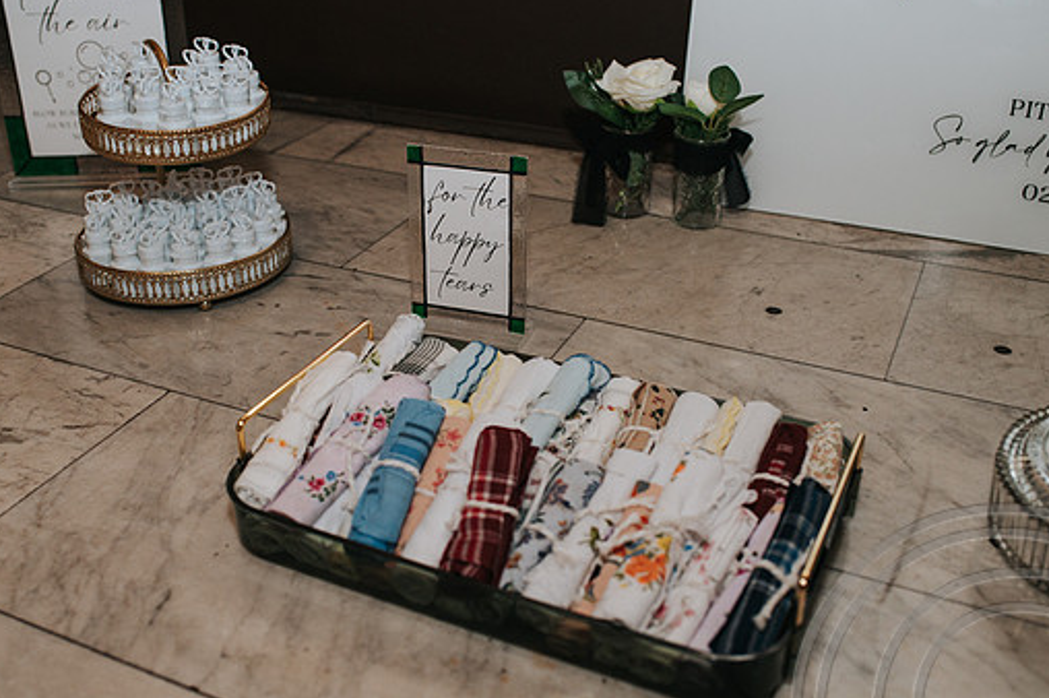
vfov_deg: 33.4
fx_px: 1165
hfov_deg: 48.4
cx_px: 471
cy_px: 355
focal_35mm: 40
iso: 800
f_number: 3.5
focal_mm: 35
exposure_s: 1/200
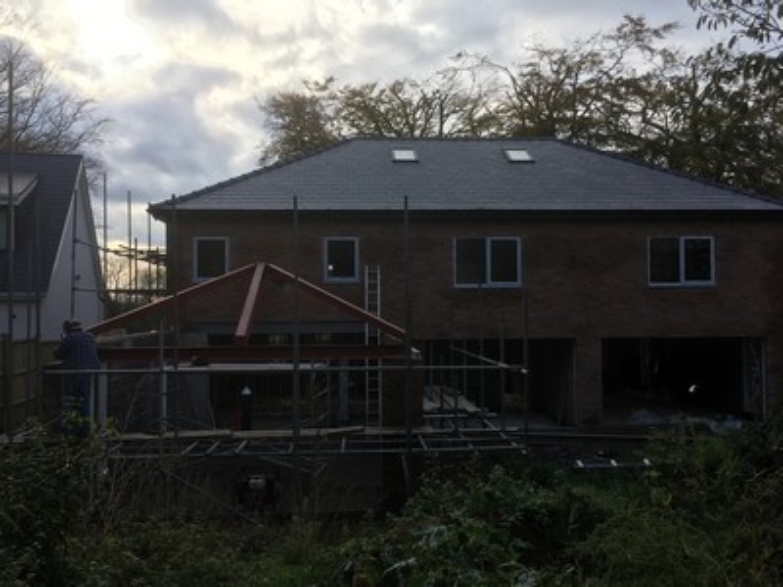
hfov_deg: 61.7
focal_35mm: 29
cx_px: 392
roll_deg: -0.5
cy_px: 294
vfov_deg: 48.2
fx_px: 656
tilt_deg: +3.3
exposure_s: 1/761
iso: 25
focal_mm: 4.15
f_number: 2.2
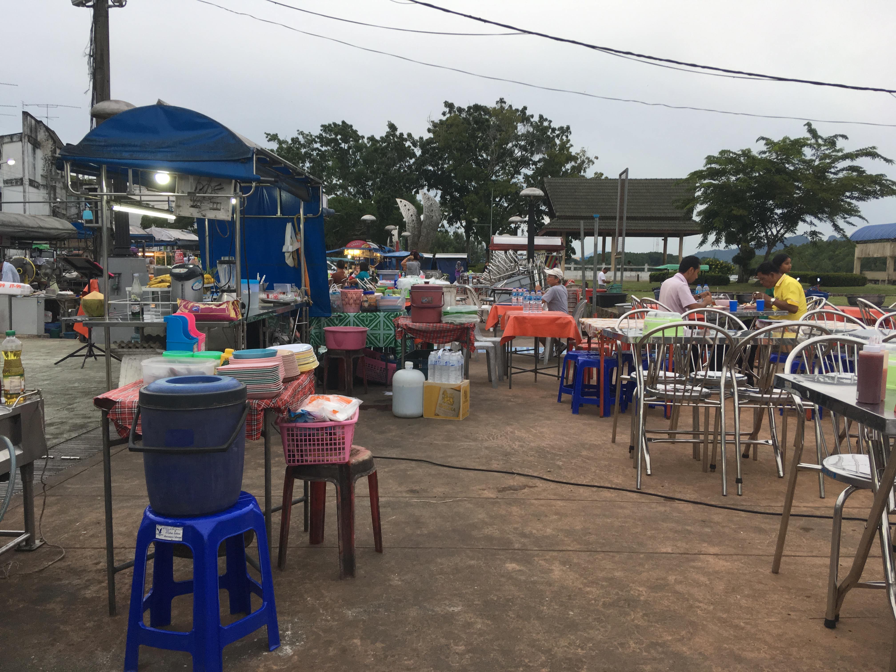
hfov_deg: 61.7
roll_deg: -1.8
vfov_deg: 48.2
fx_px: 751
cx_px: 448
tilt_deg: -4.8
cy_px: 336
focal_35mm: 29
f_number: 2.2
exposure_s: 1/100
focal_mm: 4.15
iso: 40
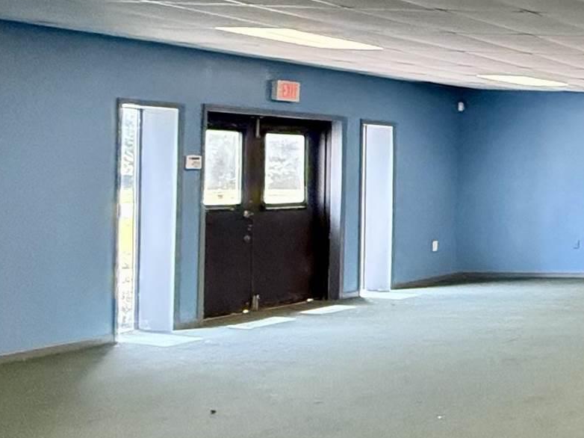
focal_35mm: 55
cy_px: 167
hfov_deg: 20.9
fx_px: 928
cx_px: 1096
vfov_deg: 26.5
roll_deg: -0.9
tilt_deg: +0.6
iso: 640
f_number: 2.2
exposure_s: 1/120
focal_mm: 2.22
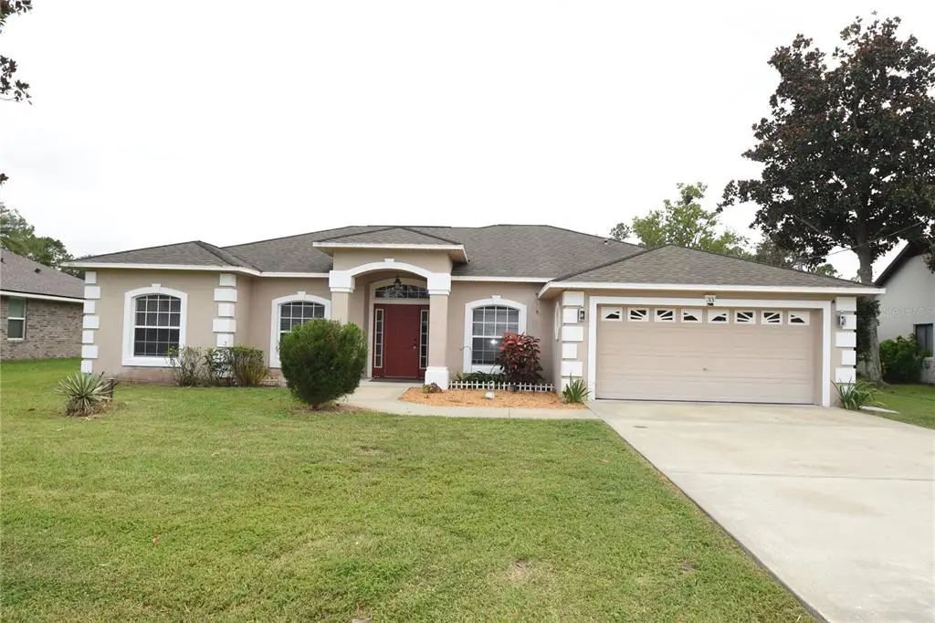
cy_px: 312
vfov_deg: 56.1
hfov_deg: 77.3
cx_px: 468
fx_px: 584
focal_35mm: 22
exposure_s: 1/160
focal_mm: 15
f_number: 6.3
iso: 100
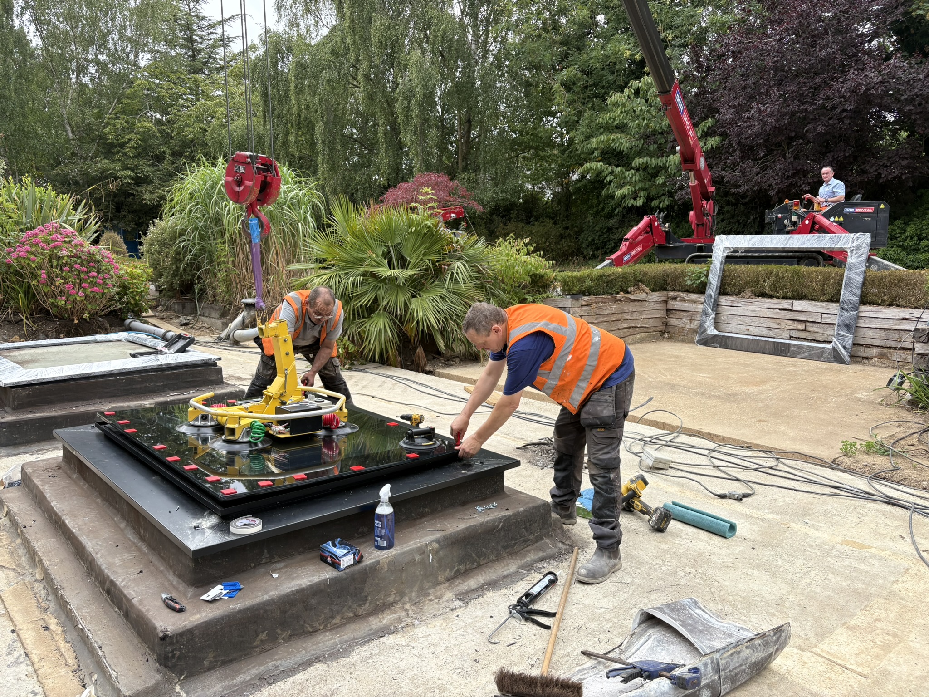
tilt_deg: -6.6
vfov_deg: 53.1
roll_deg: -1.2
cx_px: 464
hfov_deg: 67.3
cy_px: 348
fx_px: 698
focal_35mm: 26
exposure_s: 1/1196
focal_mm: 5.96
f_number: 1.6
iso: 50
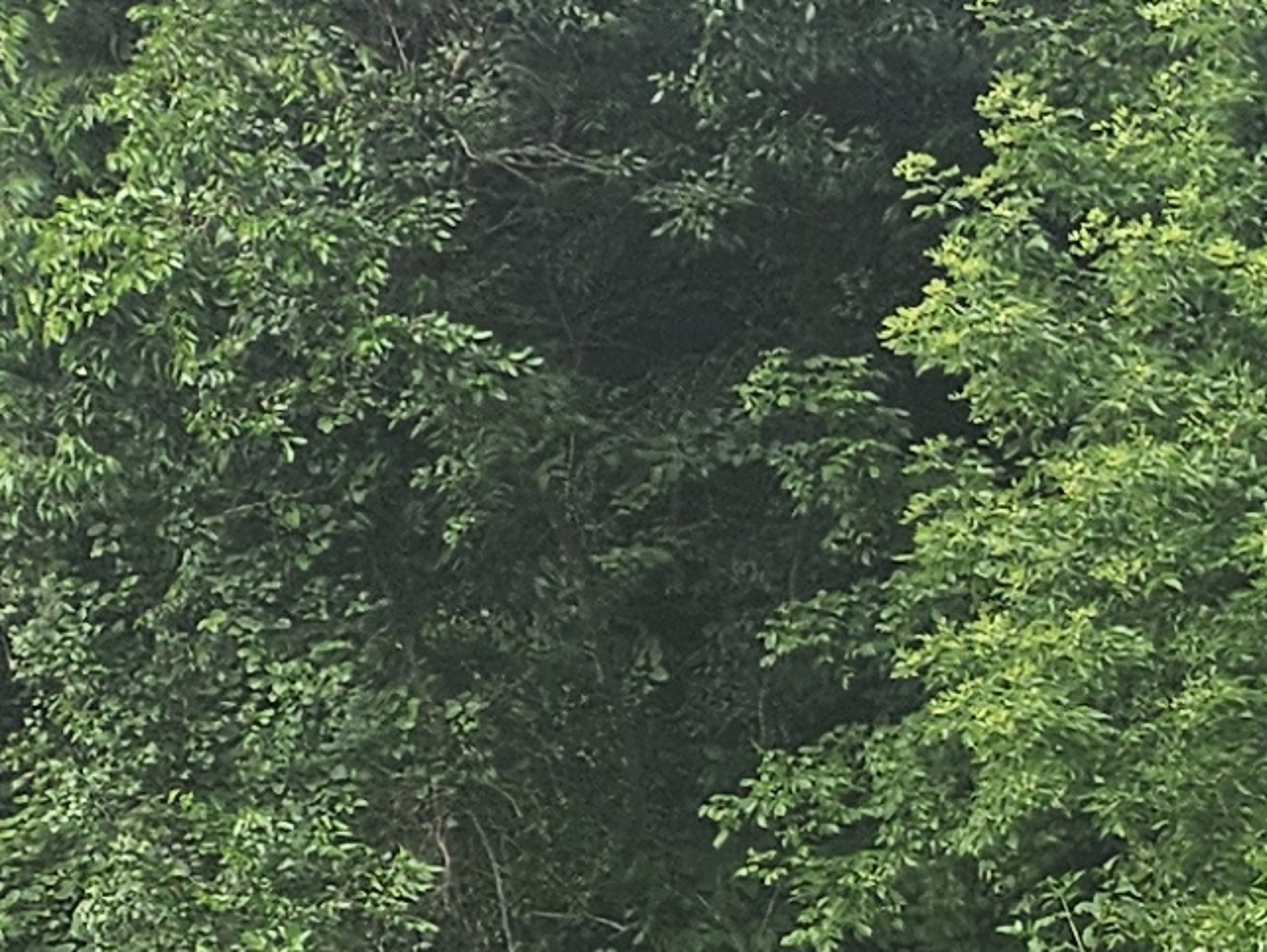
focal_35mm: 143
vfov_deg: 9.7
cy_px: 1880
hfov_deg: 10.6
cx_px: 3529
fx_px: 5237
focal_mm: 5.4
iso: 25
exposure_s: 1/362
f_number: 1.8
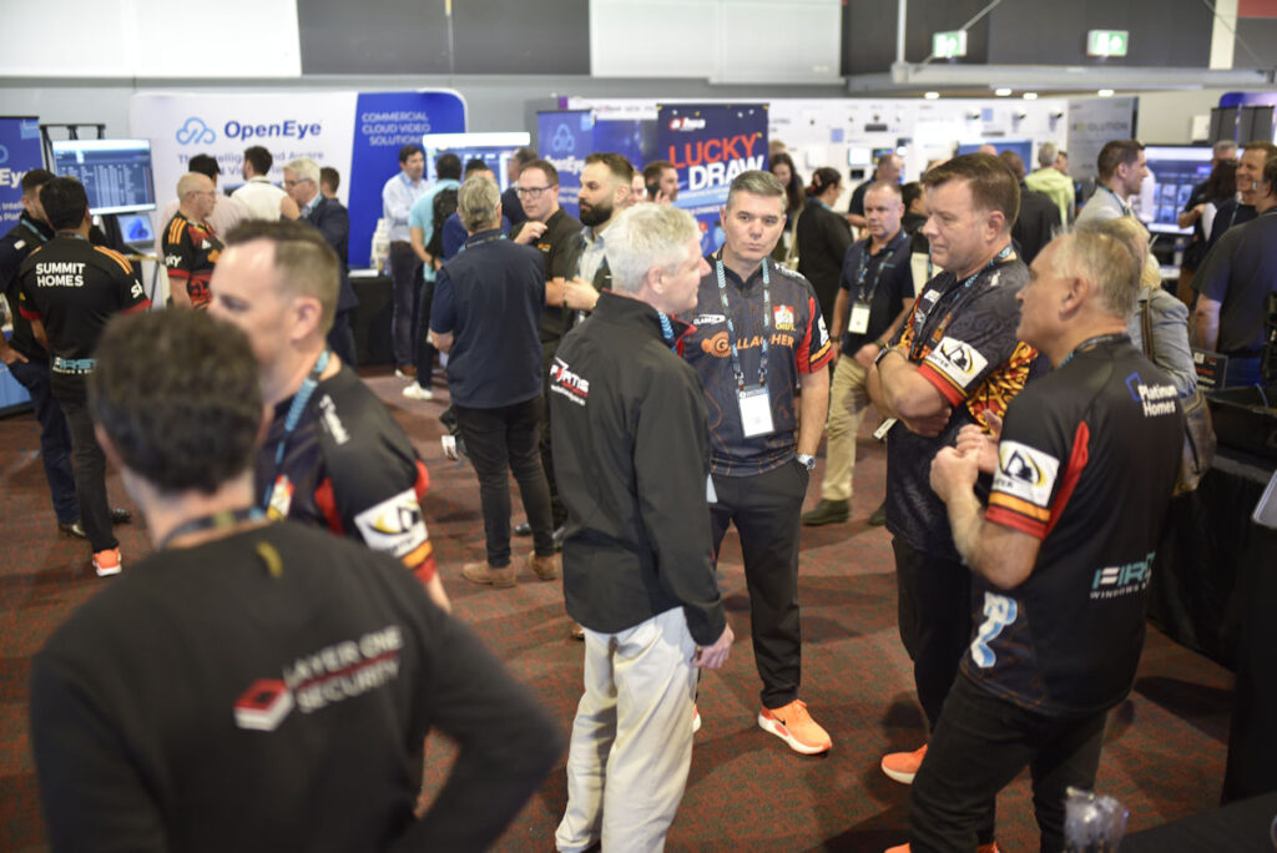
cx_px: 638
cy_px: 426
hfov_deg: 54.4
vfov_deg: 37.9
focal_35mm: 35
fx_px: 1242
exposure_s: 1/60
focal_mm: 35
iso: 800
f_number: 1.4
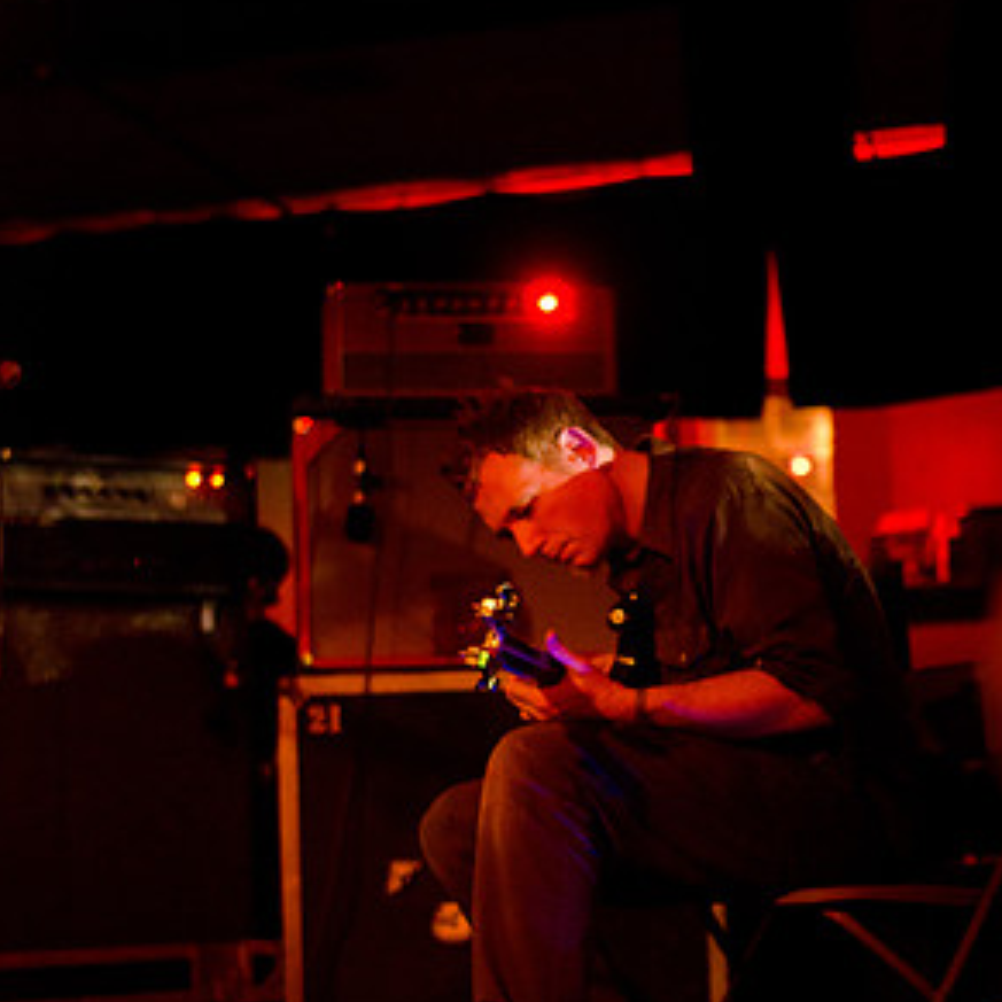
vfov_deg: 29.0
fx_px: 1932
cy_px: 558
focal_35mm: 59
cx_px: 503
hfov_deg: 29.1
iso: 2000
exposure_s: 1/40
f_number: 1.4
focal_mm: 30
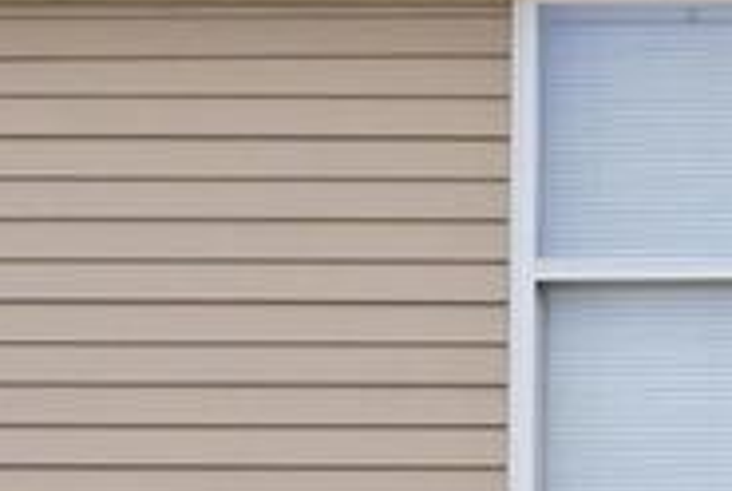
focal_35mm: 272
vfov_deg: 4.9
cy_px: 1208
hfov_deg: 6.5
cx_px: 2576
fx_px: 5539
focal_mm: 35
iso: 200
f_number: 8
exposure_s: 1/160
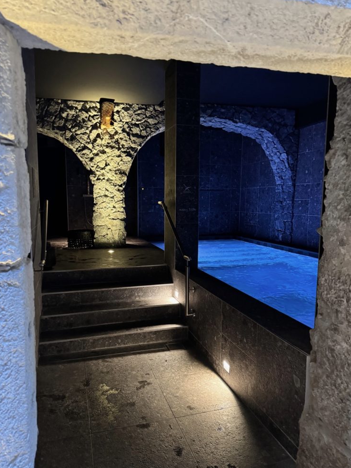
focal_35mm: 25
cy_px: 243
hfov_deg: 54.9
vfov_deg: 69.4
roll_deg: -0.9
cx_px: 177
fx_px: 338
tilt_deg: -5.8
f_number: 1.78
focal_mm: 6.76
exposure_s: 1/25
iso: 800
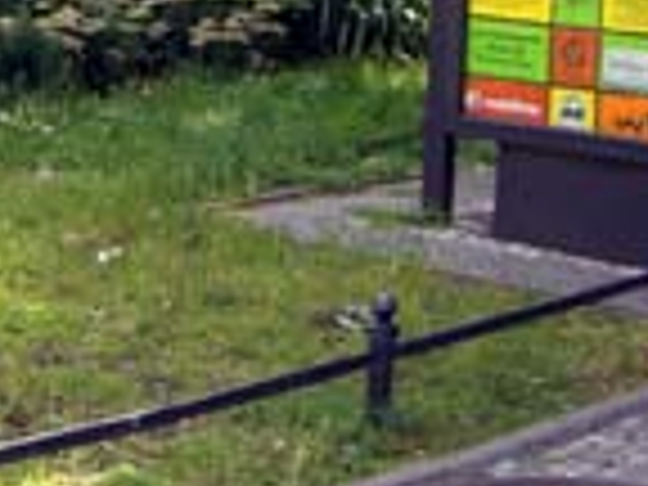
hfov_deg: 14.4
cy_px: -110
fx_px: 2471
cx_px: -180
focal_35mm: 132
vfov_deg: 11.0
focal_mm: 6.2
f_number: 2.7
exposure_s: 1/250
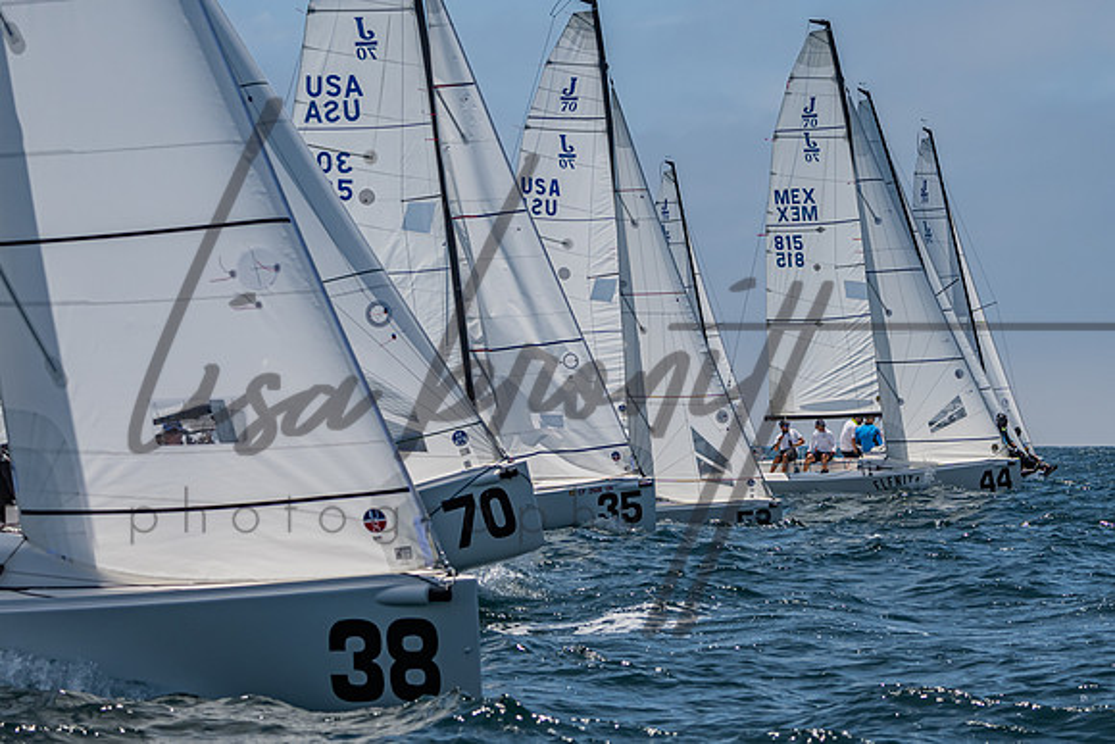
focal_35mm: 175
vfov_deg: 7.8
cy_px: 373
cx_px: 737
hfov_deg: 11.7
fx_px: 5422
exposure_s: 1/3200
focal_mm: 120
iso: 400
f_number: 6.3
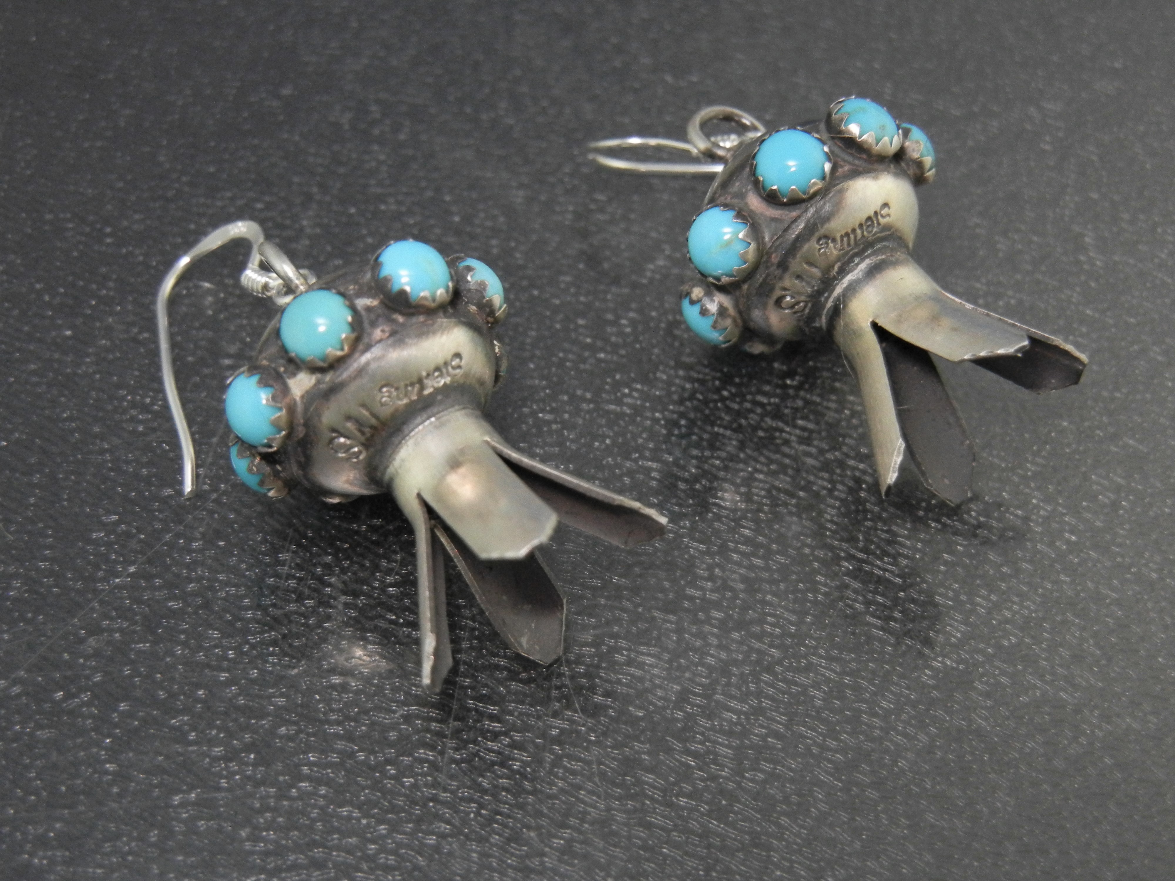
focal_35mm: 59
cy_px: 440
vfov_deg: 24.8
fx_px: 2003
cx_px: 588
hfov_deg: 32.7
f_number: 8
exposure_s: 1/30
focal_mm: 10.6
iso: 800
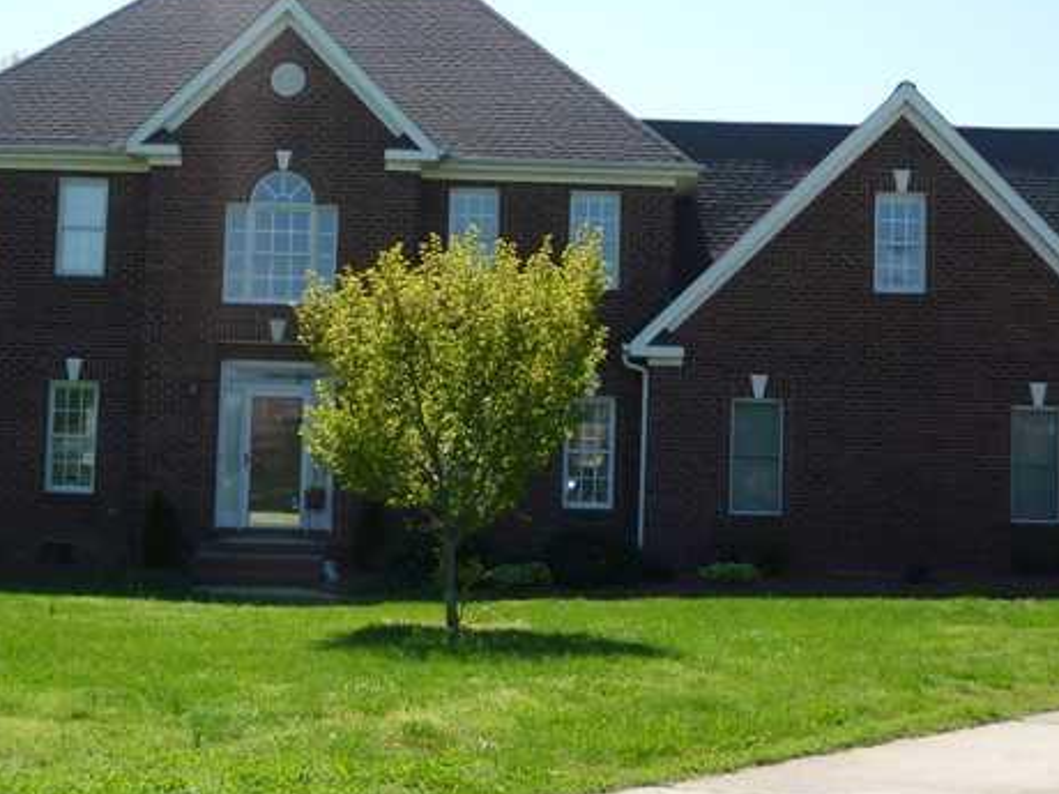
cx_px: 495
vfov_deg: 22.9
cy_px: 306
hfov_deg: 30.3
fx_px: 1958
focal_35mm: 64
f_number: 3.5
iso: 80
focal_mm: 5.2
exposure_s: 1/500
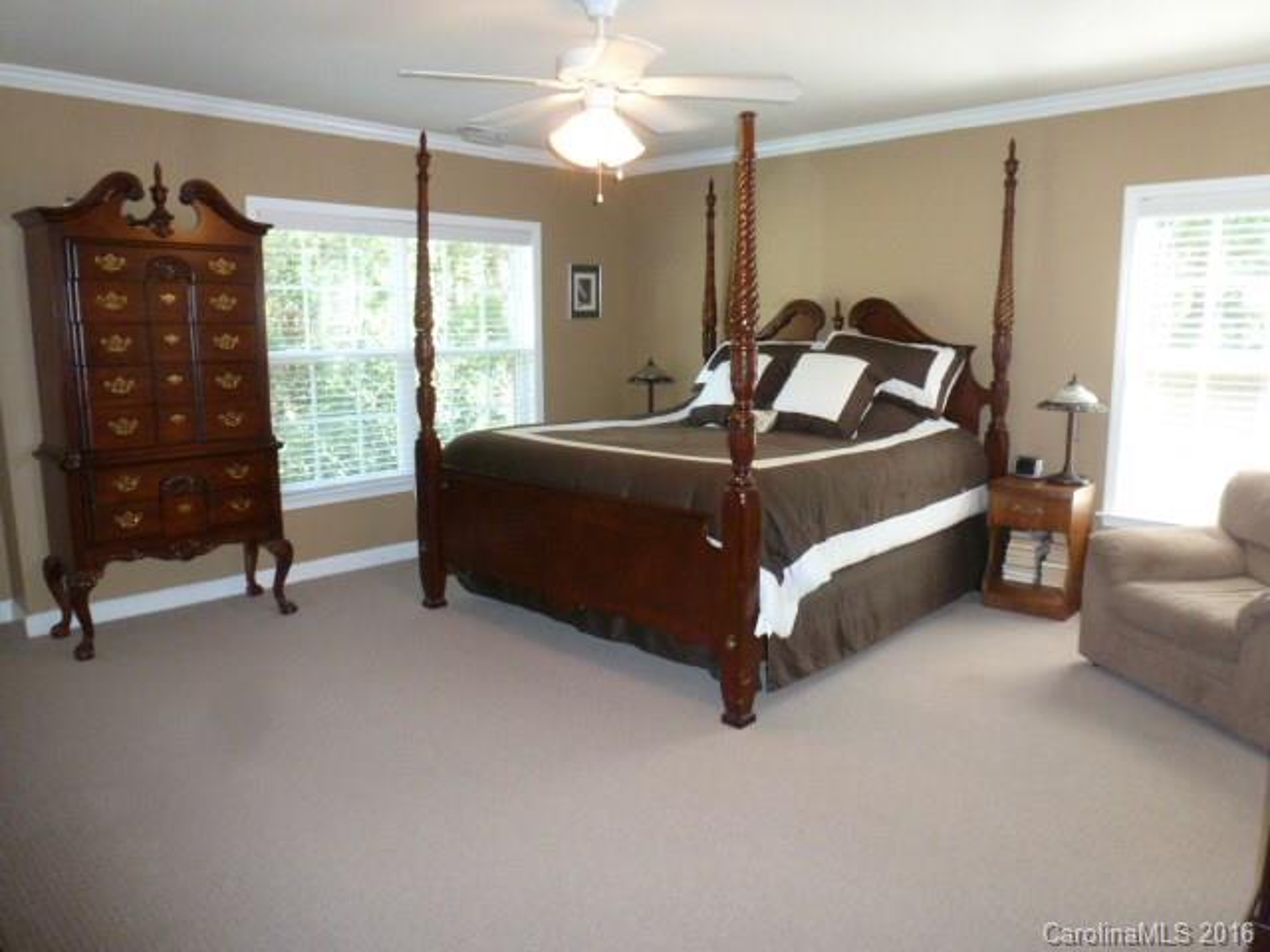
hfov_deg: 71.6
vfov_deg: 56.8
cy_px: 476
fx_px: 881
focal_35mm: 24
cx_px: 635
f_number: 3.3
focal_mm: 4.3
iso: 500
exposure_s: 1/60
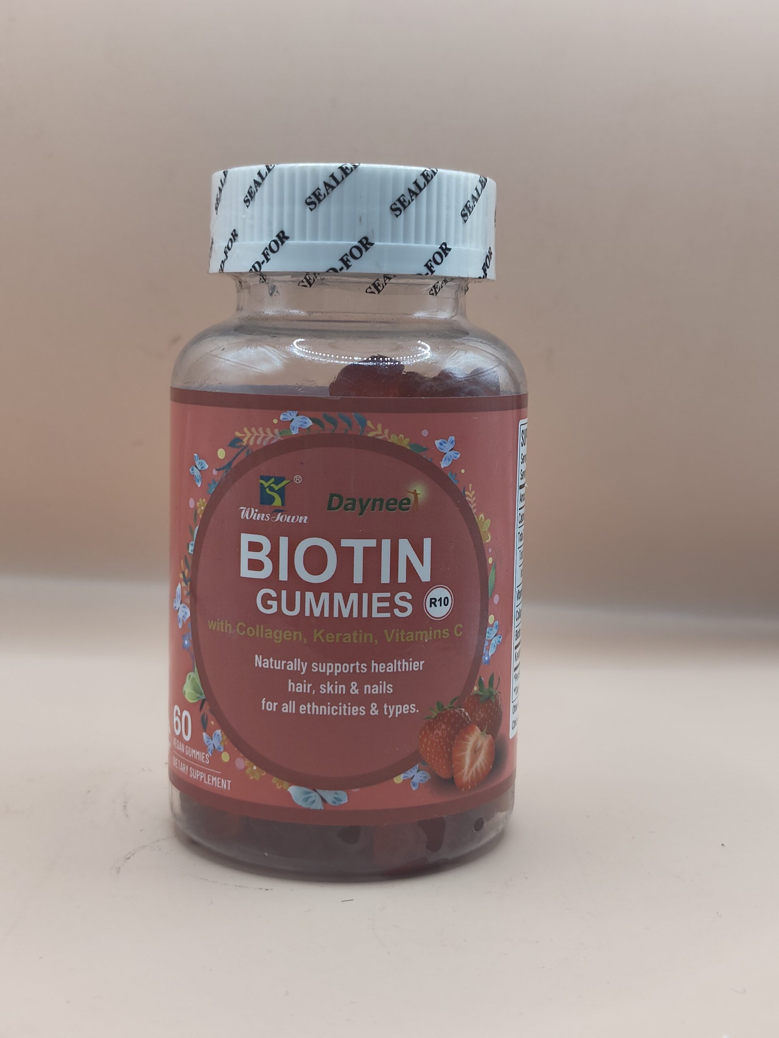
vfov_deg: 38.2
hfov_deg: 29.1
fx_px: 1500
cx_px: 390
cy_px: 519
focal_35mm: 50
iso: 152
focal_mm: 5.56
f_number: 1.88
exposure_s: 1/100
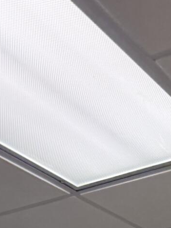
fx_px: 666
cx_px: 100
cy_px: 461
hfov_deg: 14.6
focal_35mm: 101
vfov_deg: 15.4
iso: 160
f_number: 1.78
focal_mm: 6.76
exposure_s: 1/142
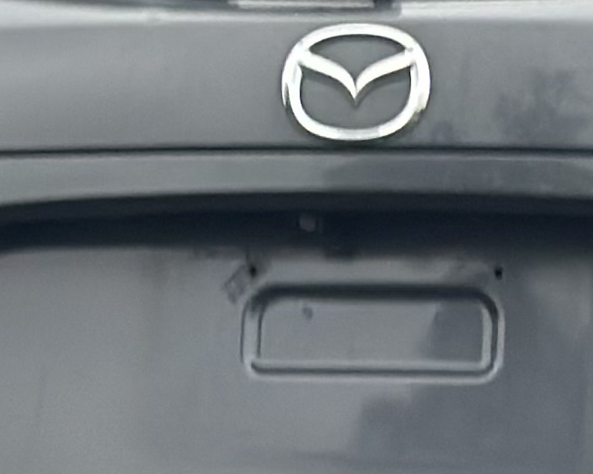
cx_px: 479
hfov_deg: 6.6
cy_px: 437
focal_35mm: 291
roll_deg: -2.0
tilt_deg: -3.5
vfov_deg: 5.3
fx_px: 5106
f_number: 1.78
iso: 320
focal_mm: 6.86
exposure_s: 1/60
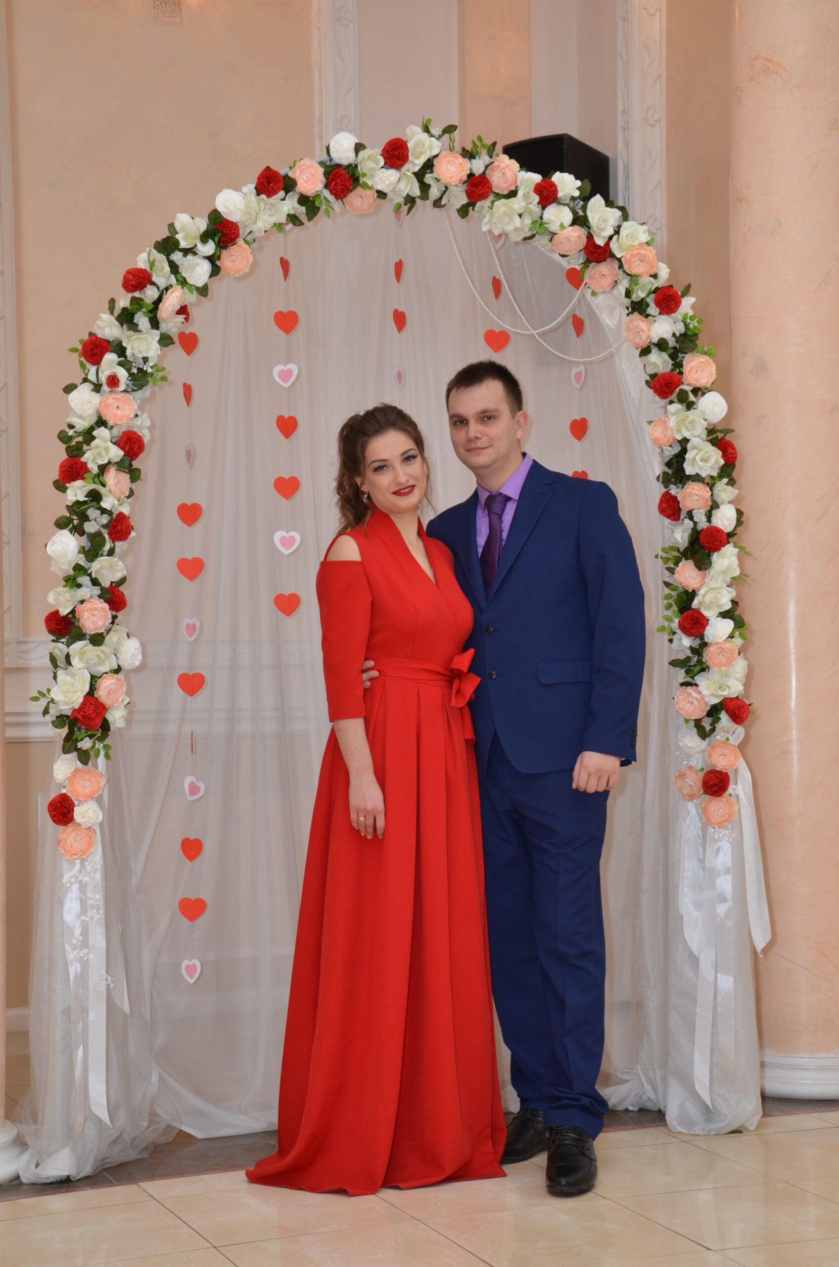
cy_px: 634
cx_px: 420
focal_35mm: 60
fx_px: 2106
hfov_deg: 22.5
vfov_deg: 33.5
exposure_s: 1/100
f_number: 8
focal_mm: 40
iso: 500
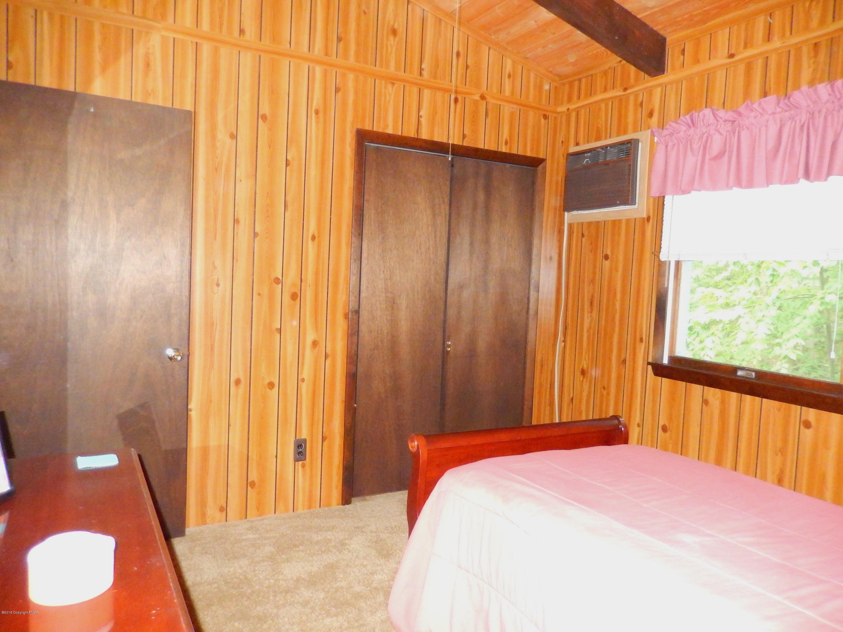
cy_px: 316
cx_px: 422
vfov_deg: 54.9
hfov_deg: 69.4
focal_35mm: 25
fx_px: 609
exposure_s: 1/30
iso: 1600
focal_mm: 4.5
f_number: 3.4
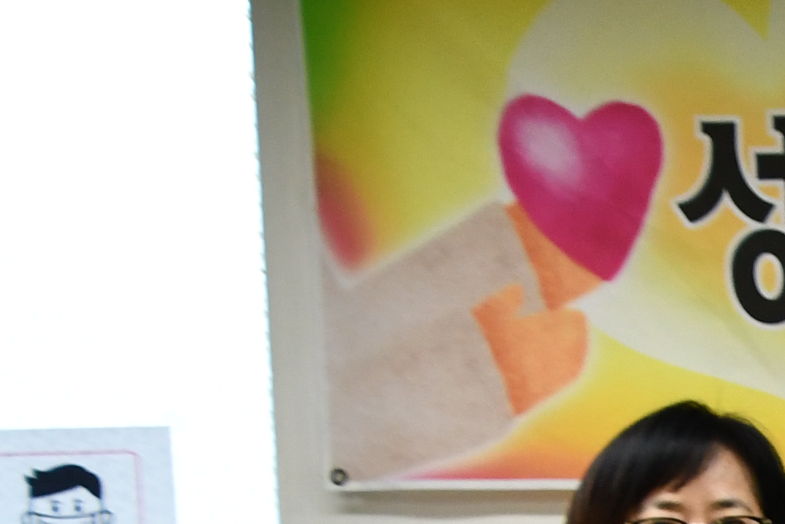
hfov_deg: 11.7
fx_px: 3206
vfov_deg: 8.9
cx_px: 1804
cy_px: 973
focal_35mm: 147
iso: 800
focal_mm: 21
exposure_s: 1/125
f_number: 3.5
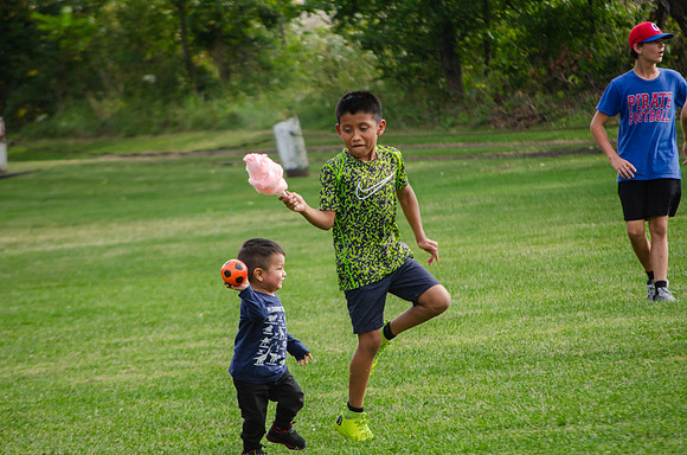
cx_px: 344
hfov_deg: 6.9
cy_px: 228
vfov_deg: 4.6
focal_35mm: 300
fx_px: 5712
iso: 200
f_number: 5.6
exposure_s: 1/500
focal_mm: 200
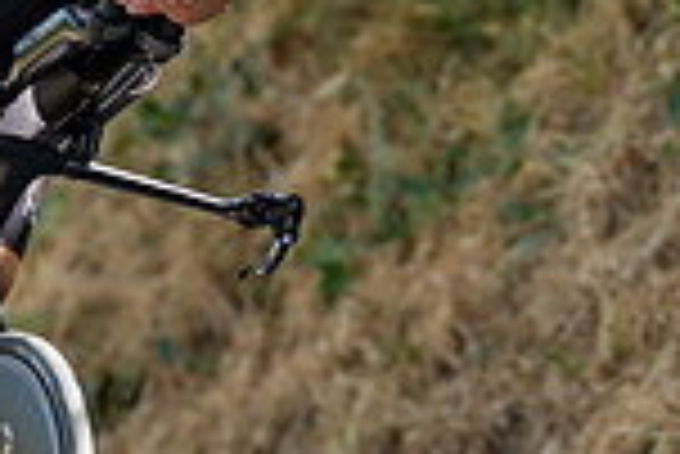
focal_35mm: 766
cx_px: 167
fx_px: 14483
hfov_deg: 2.7
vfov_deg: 1.8
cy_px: 209
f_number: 3.5
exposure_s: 1/1000
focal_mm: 200
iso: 640
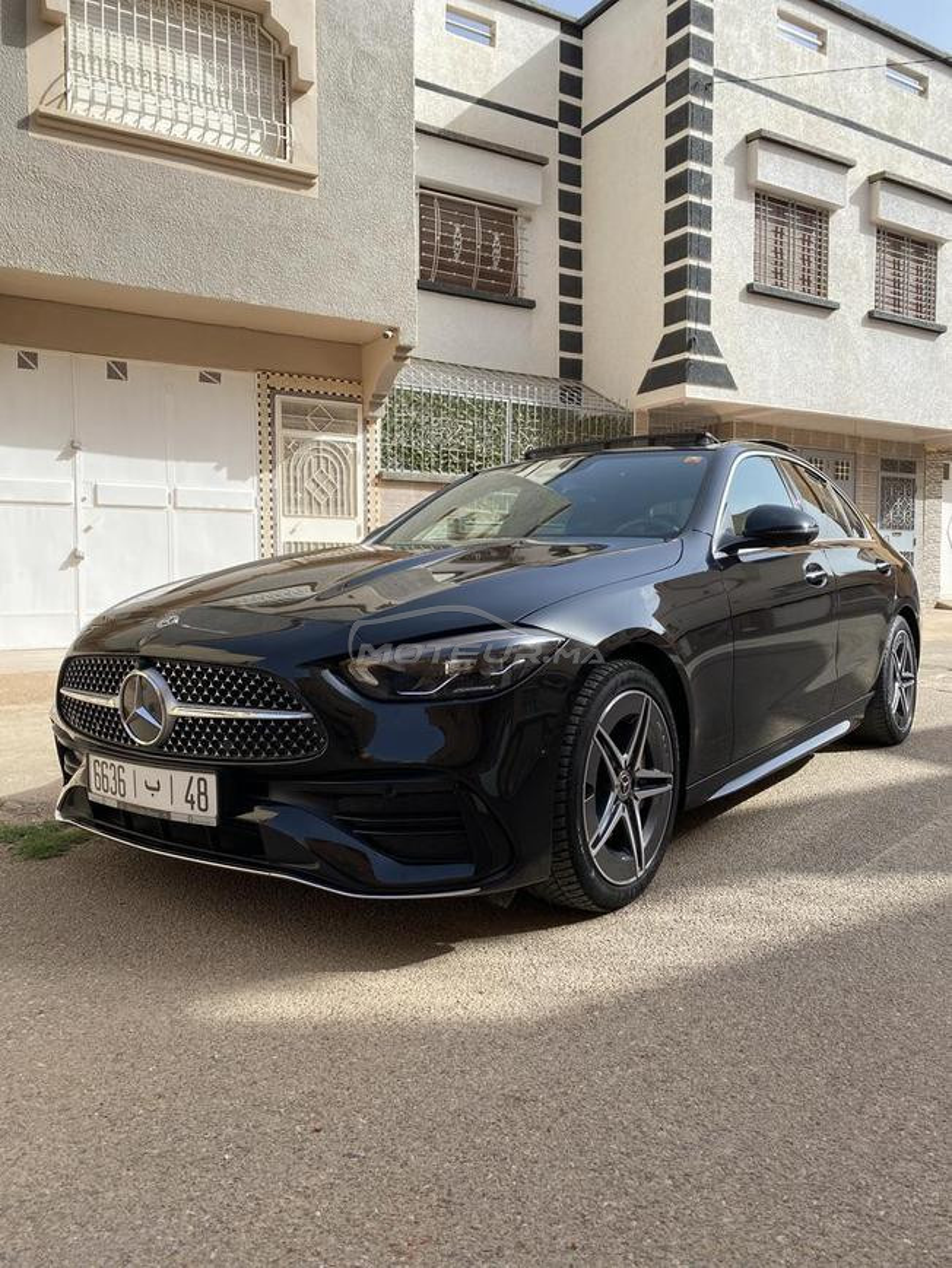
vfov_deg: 67.3
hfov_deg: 53.1
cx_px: 476
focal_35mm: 26
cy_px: 634
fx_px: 953
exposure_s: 1/788
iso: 32
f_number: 1.8
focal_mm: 4.25
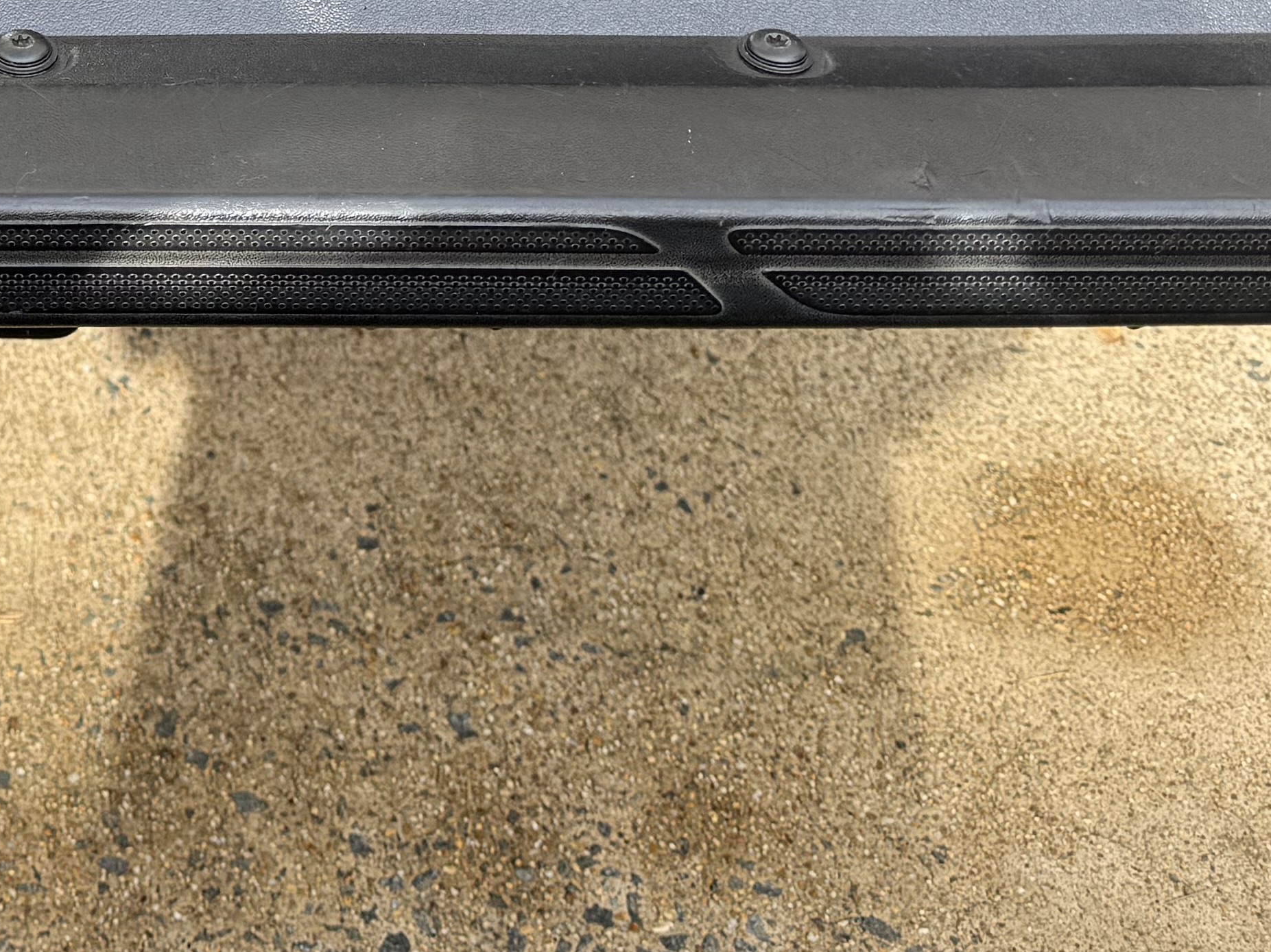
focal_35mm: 74
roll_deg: +0.4
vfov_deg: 18.2
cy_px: -385
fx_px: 2717
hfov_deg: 24.7
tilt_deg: -27.3
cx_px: -82
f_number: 1.78
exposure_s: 1/521
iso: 80
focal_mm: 6.76
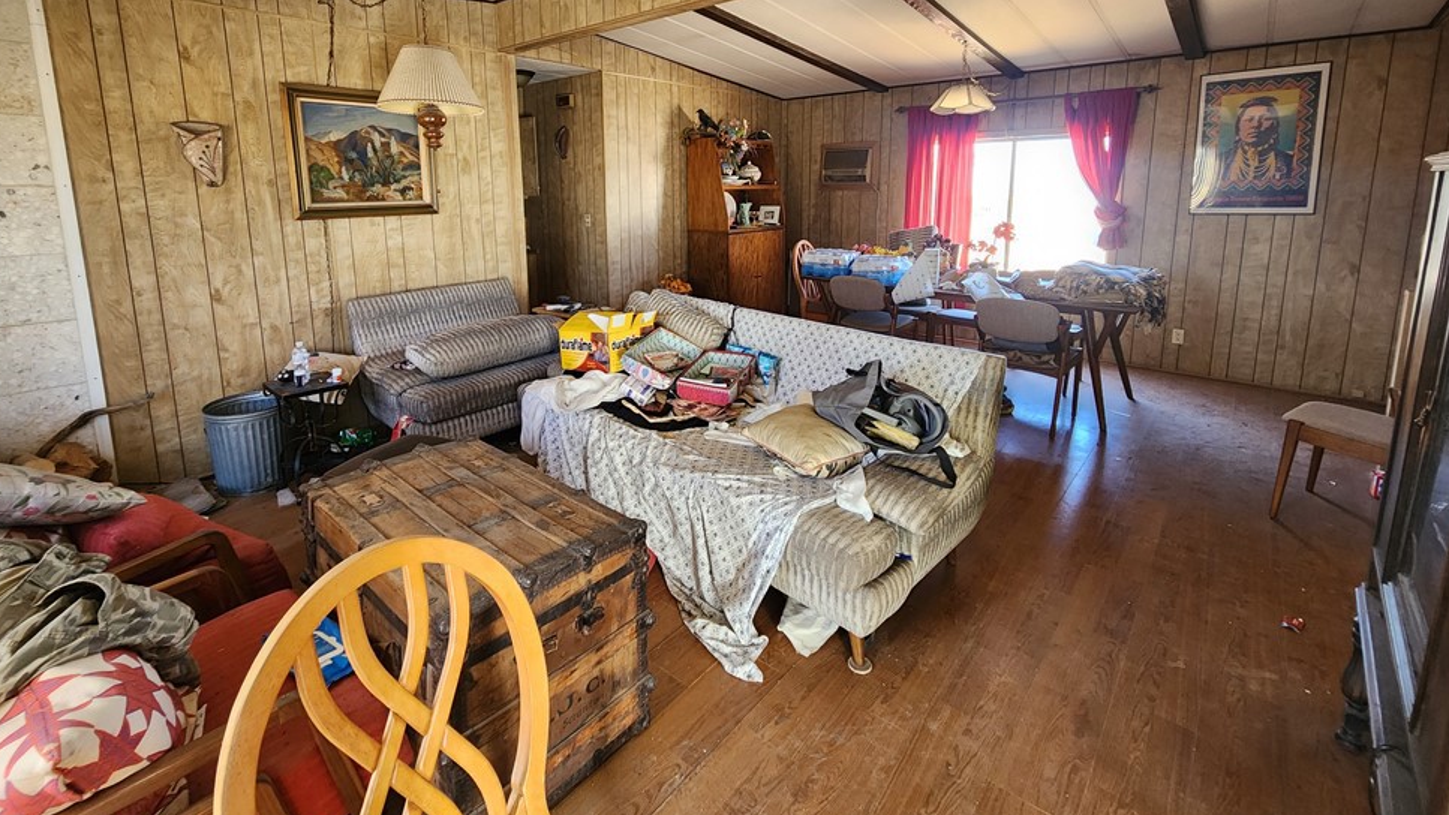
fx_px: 576
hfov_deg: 102.9
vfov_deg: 68.9
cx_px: 697
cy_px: 285
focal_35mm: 15
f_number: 2.2
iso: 250
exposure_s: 1/60
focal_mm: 2.2
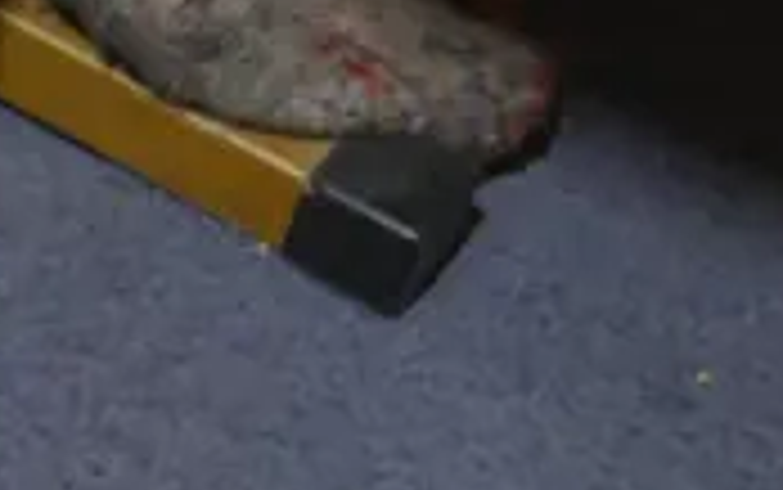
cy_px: -402
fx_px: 5872
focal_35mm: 275
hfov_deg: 6.9
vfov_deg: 4.7
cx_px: -1508
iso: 640
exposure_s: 1/60
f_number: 4.7
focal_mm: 22
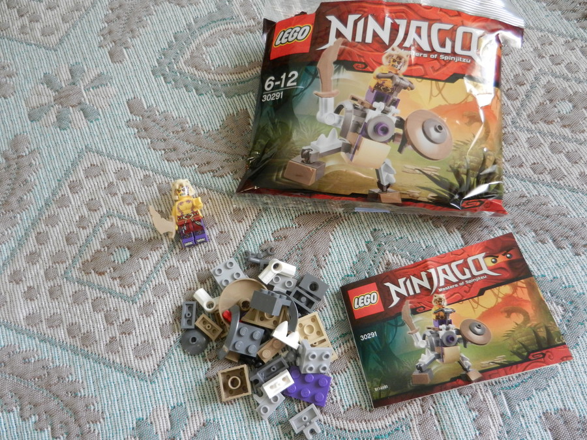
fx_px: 424
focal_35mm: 25
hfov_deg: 69.4
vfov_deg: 54.9
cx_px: 294
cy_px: 220
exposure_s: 1/25
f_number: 3.5
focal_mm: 4.5
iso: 400
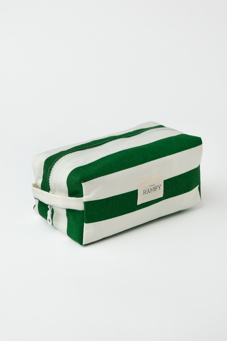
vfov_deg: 25.7
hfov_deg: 17.3
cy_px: 170
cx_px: 114
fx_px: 747
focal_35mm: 79
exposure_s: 1/125
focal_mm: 52.7
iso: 1600
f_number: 10
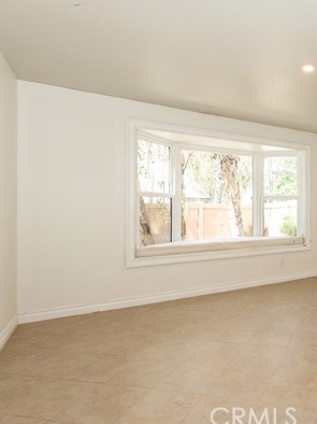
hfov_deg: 47.2
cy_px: 203
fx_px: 306
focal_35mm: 25
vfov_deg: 69.4
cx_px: 305
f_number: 5.6
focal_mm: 16
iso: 800
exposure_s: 1/125
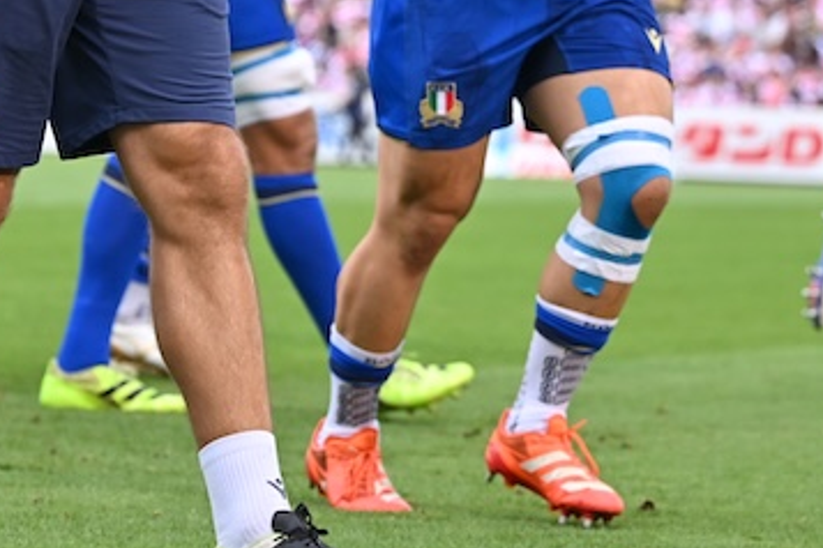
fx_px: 6218
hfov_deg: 7.6
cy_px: -189
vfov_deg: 5.0
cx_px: 503
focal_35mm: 272
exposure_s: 1/1000
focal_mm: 81
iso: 320
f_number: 2.8
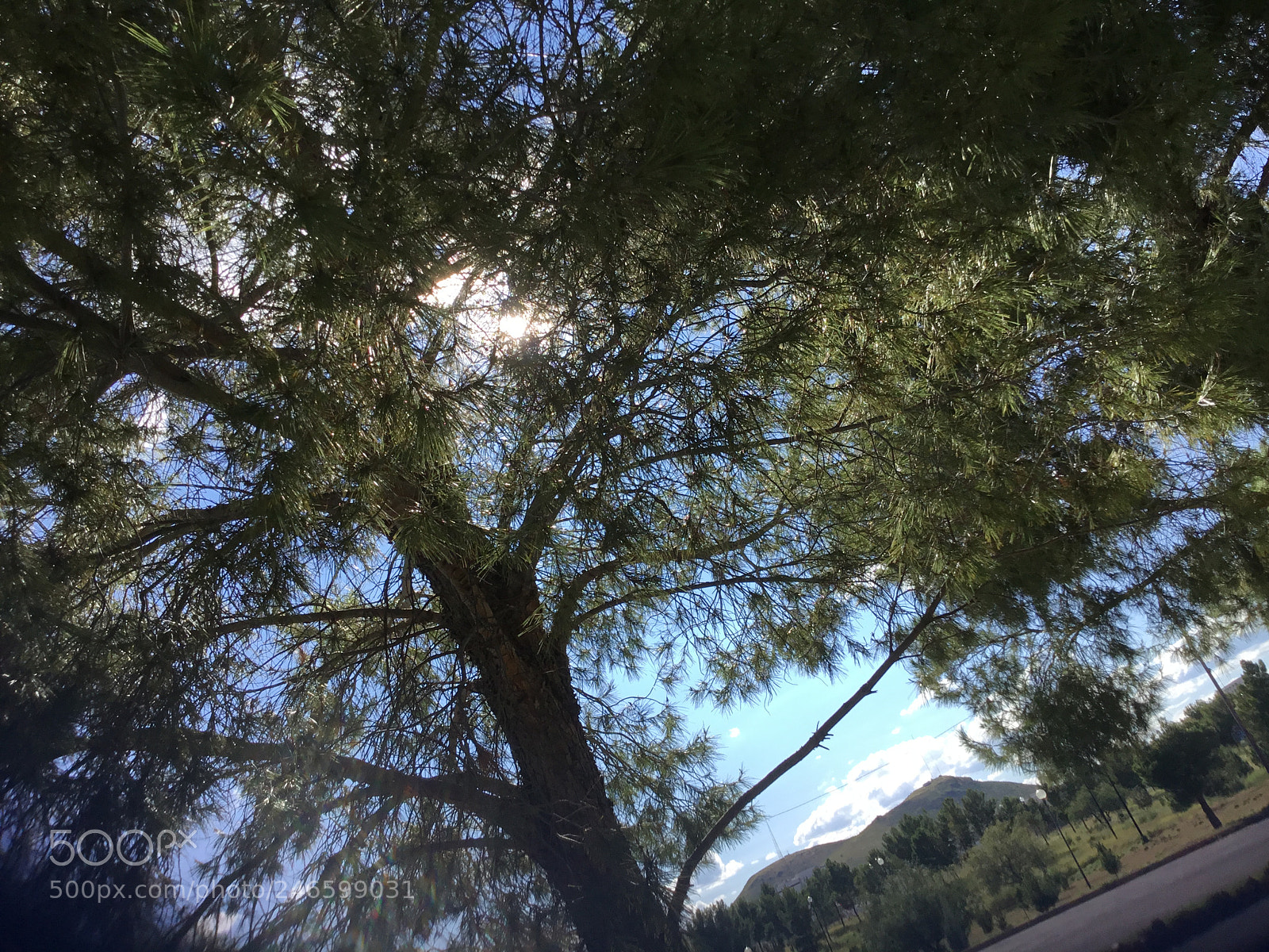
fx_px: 1136
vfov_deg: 45.4
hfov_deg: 58.4
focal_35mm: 31
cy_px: 476
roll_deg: +23.9
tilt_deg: +23.4
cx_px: 634
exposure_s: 1/1045
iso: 25
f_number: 2.4
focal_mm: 3.3
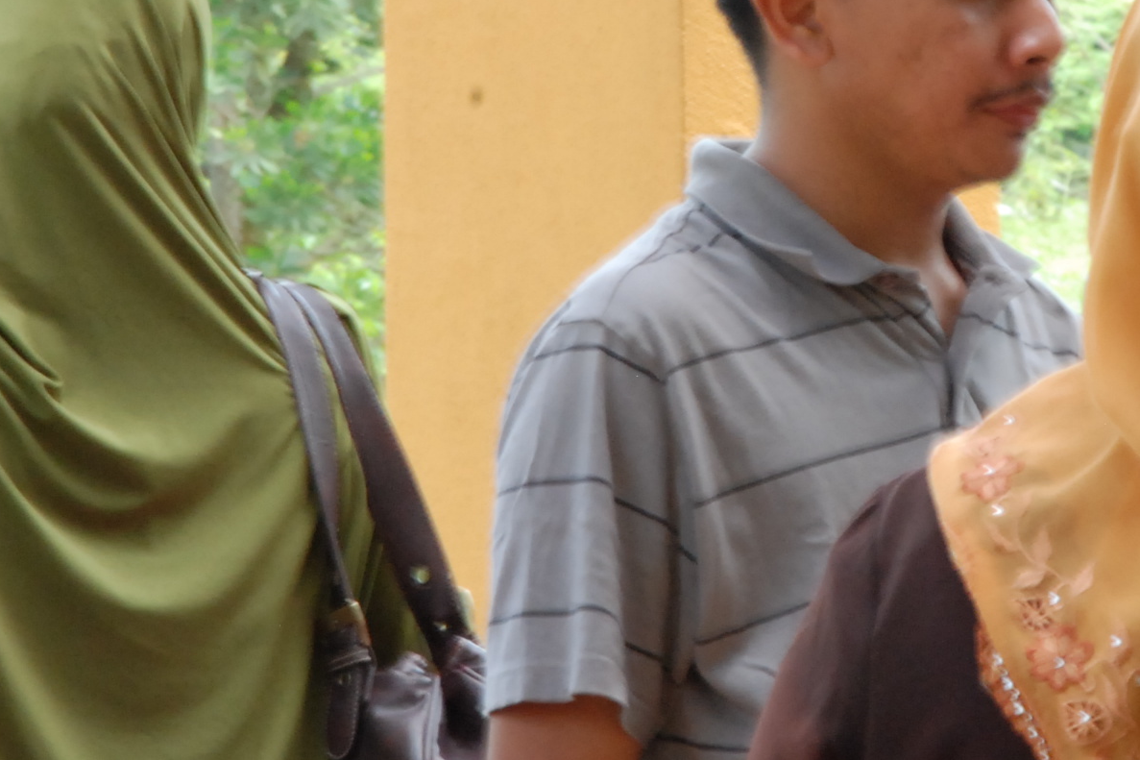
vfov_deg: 3.6
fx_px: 12196
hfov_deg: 5.3
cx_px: 896
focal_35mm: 385
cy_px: 98
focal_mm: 105
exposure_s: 1/20
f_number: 22
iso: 800
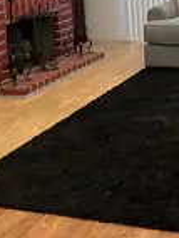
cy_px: -39
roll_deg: +3.8
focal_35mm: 73
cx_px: 216
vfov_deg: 24.4
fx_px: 502
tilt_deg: -2.0
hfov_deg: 19.1
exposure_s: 1/60
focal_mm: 4.2
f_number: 1.6
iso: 320
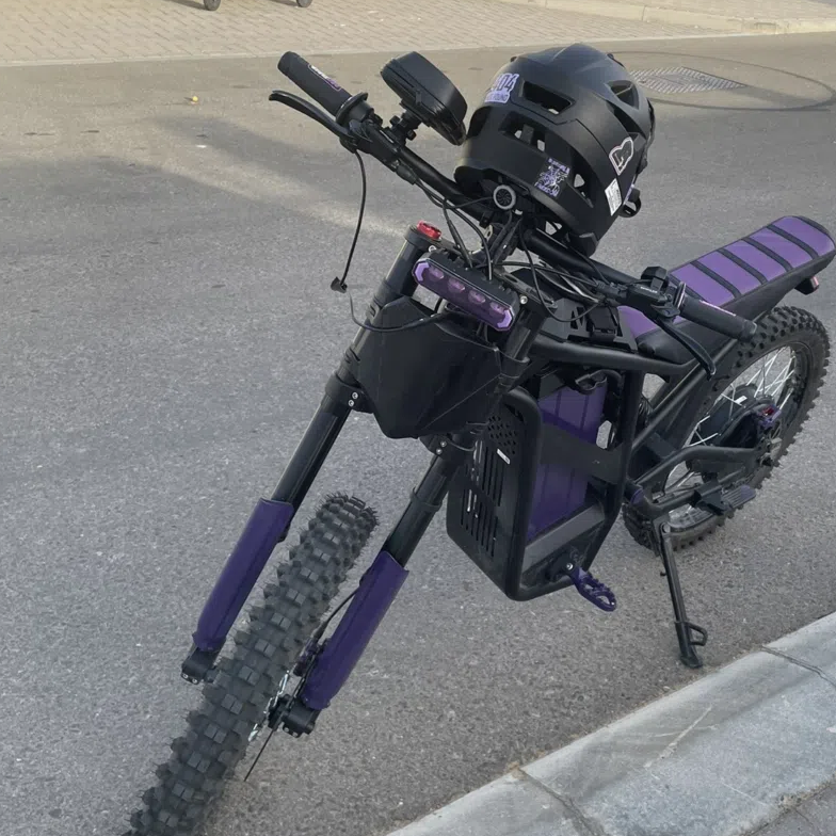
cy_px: 364
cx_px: 536
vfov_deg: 41.8
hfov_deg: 41.5
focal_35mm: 40
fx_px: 1093
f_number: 1.6
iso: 32
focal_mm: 4.2
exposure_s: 1/807
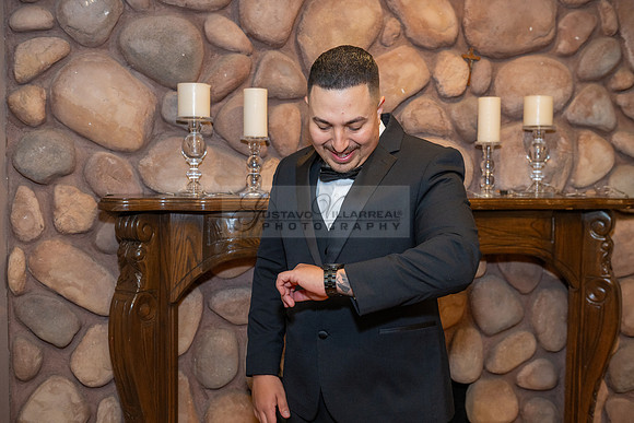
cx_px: 317
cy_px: 212
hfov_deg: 49.7
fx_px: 685
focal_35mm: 39
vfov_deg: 34.3
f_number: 4
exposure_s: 1/160
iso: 640
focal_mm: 38
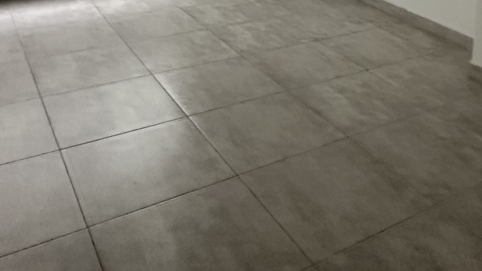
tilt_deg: -4.8
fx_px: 550
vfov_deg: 23.7
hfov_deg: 46.2
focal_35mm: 43
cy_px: -100
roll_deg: -2.2
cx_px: 342
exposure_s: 1/86
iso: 320
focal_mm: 2.22
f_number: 2.2
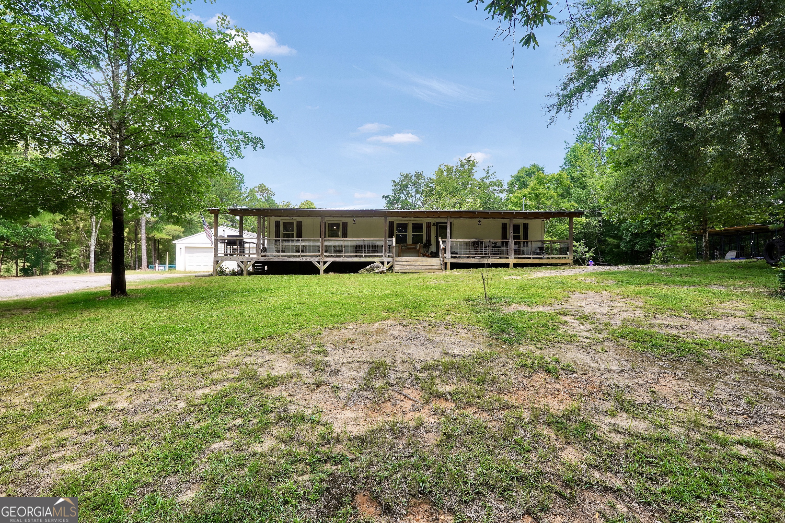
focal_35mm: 15
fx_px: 327
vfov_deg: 77.3
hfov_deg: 100.4
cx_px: 392
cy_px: 262
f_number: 6.3
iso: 100
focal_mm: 10
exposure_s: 1/100
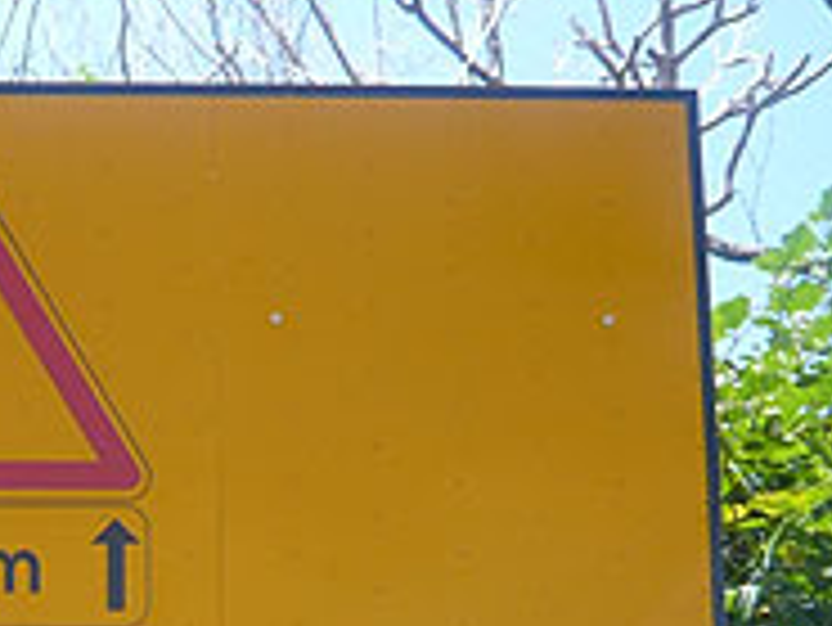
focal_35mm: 78
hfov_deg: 23.6
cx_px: -54
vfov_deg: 18.2
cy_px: 694
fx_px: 1876
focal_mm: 4.6
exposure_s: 1/500
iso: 100
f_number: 2.8
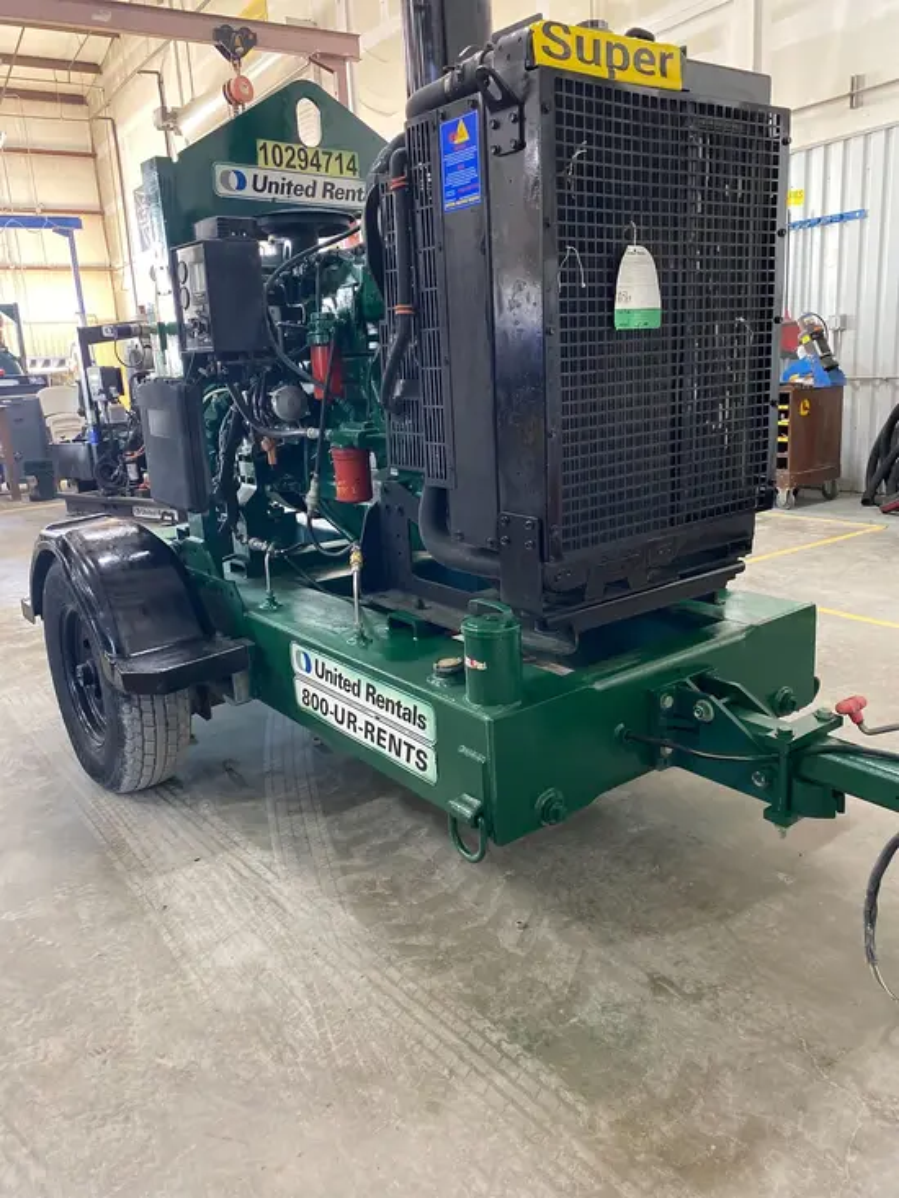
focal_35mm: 26
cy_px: 599
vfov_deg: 67.3
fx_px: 900
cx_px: 450
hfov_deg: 53.1
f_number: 1.8
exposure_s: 1/60
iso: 400
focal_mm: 4.25
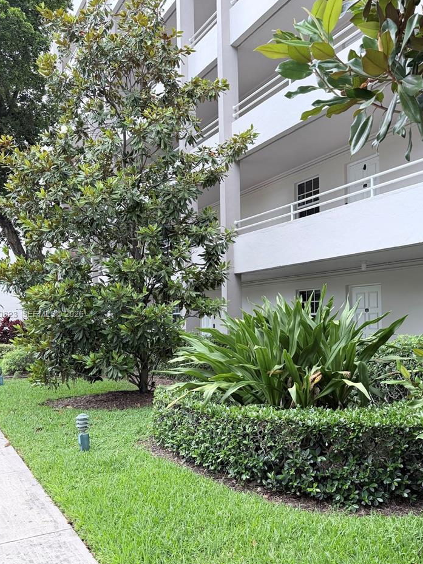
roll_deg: +1.0
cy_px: 315
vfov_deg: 58.2
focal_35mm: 31
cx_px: 245
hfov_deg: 45.3
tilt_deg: -2.3
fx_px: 505
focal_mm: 6.76
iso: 80
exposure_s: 1/329
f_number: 1.78
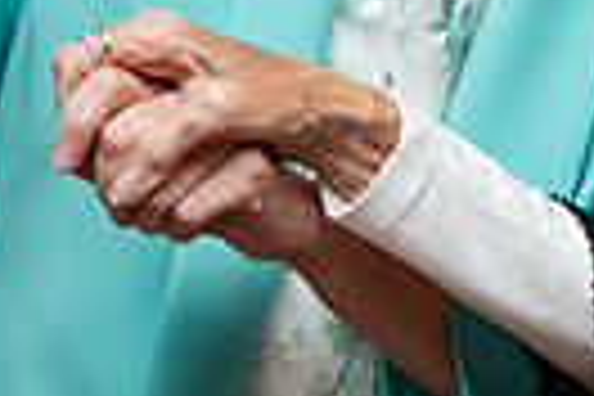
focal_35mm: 417
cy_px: -209
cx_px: 846
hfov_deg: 4.9
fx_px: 6880
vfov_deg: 3.3
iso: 1250
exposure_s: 1/200
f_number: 3.5
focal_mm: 95
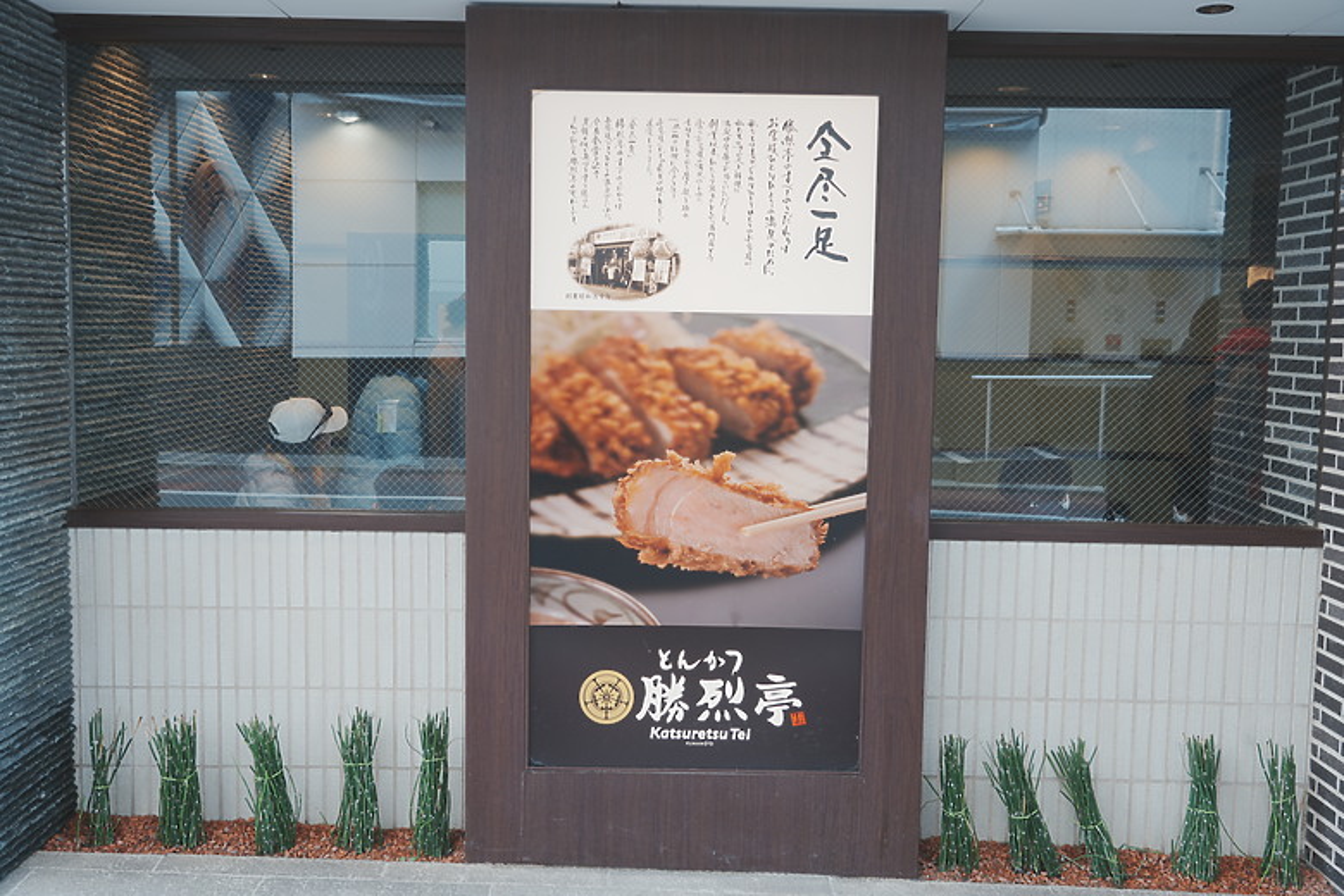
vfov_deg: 40.0
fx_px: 1232
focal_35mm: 33
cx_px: 672
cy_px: 448
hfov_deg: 57.2
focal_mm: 33
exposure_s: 1/40
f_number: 4
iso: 125
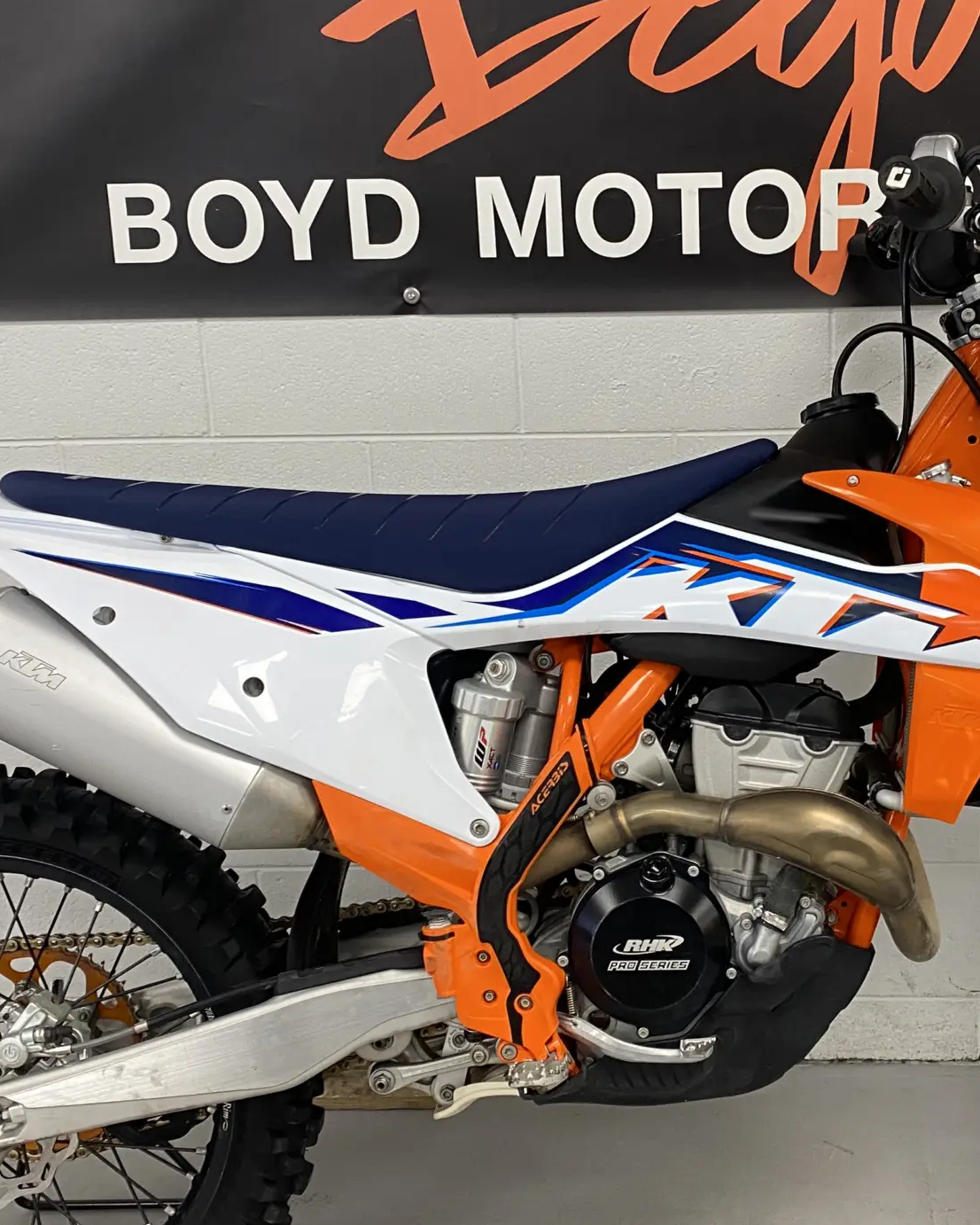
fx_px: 1704
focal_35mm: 47
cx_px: 697
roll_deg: +2.6
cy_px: 579
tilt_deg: -14.4
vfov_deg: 39.5
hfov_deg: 31.7
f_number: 1.8
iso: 64
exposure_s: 1/50
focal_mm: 4.25
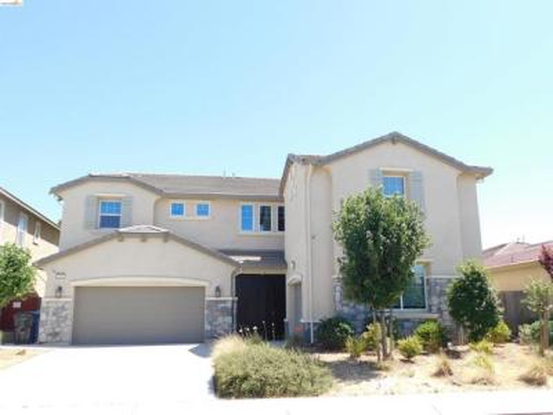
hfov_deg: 60.0
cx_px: 276
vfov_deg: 46.8
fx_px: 479
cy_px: 208
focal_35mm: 30
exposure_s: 1/500
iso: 125
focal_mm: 5.3
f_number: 3.2
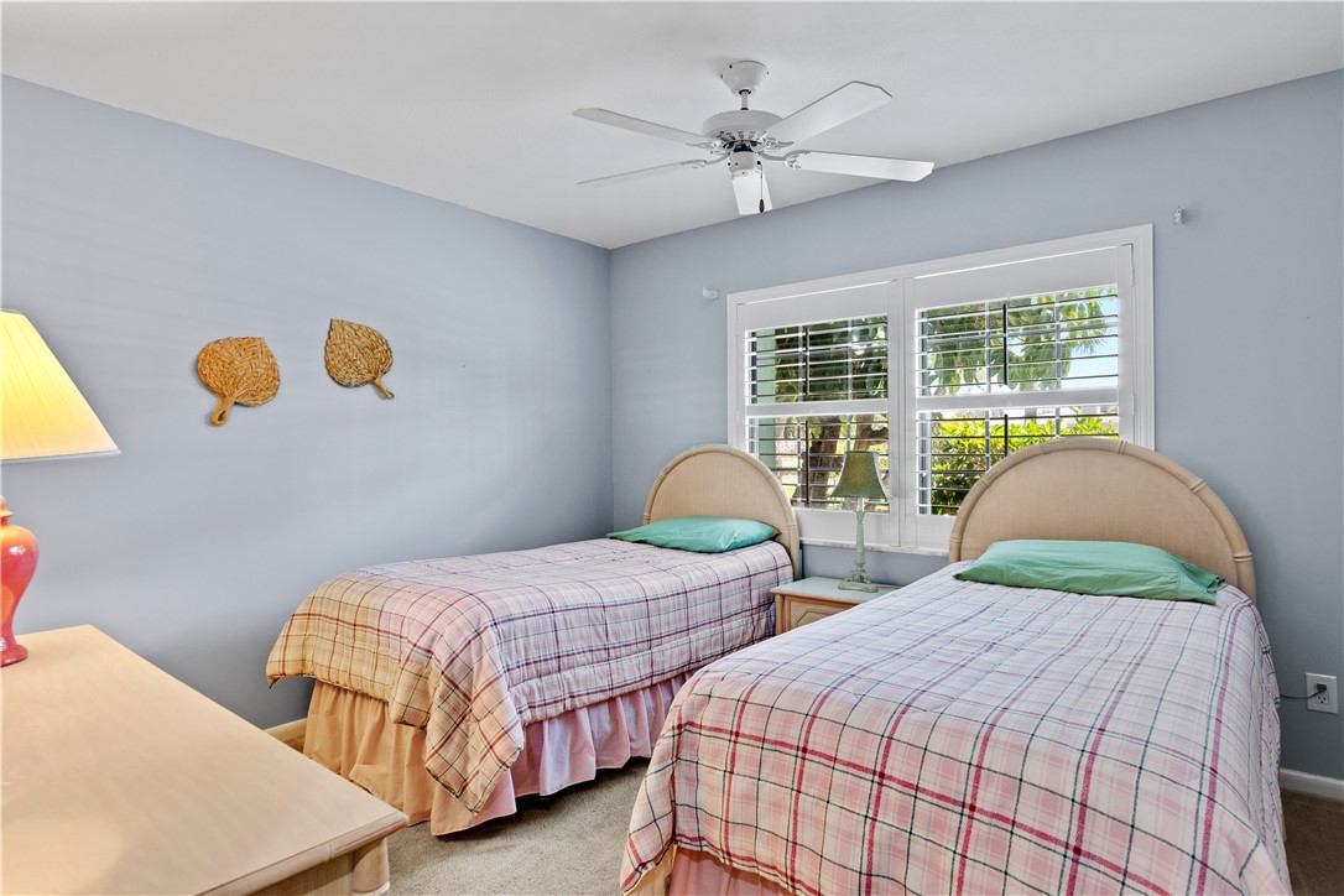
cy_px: 448
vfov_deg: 63.2
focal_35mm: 20
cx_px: 672
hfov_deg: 85.4
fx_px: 728
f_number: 6.3
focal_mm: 13
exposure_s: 1/6
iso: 320
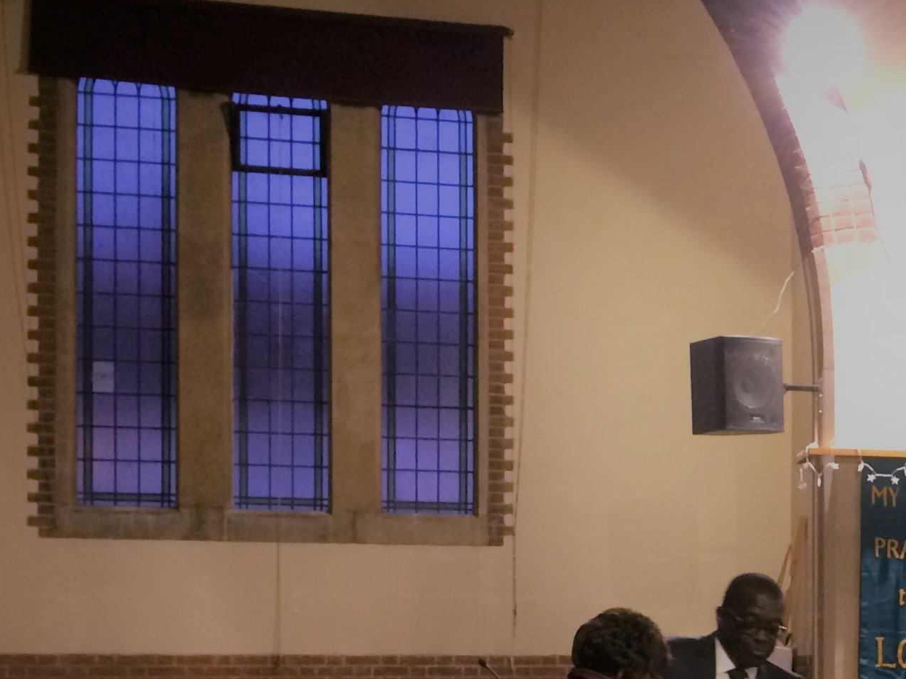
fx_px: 1937
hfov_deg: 24.4
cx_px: 1021
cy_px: 655
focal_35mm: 74
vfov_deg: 19.4
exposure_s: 1/20
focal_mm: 4.15
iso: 320
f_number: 2.2
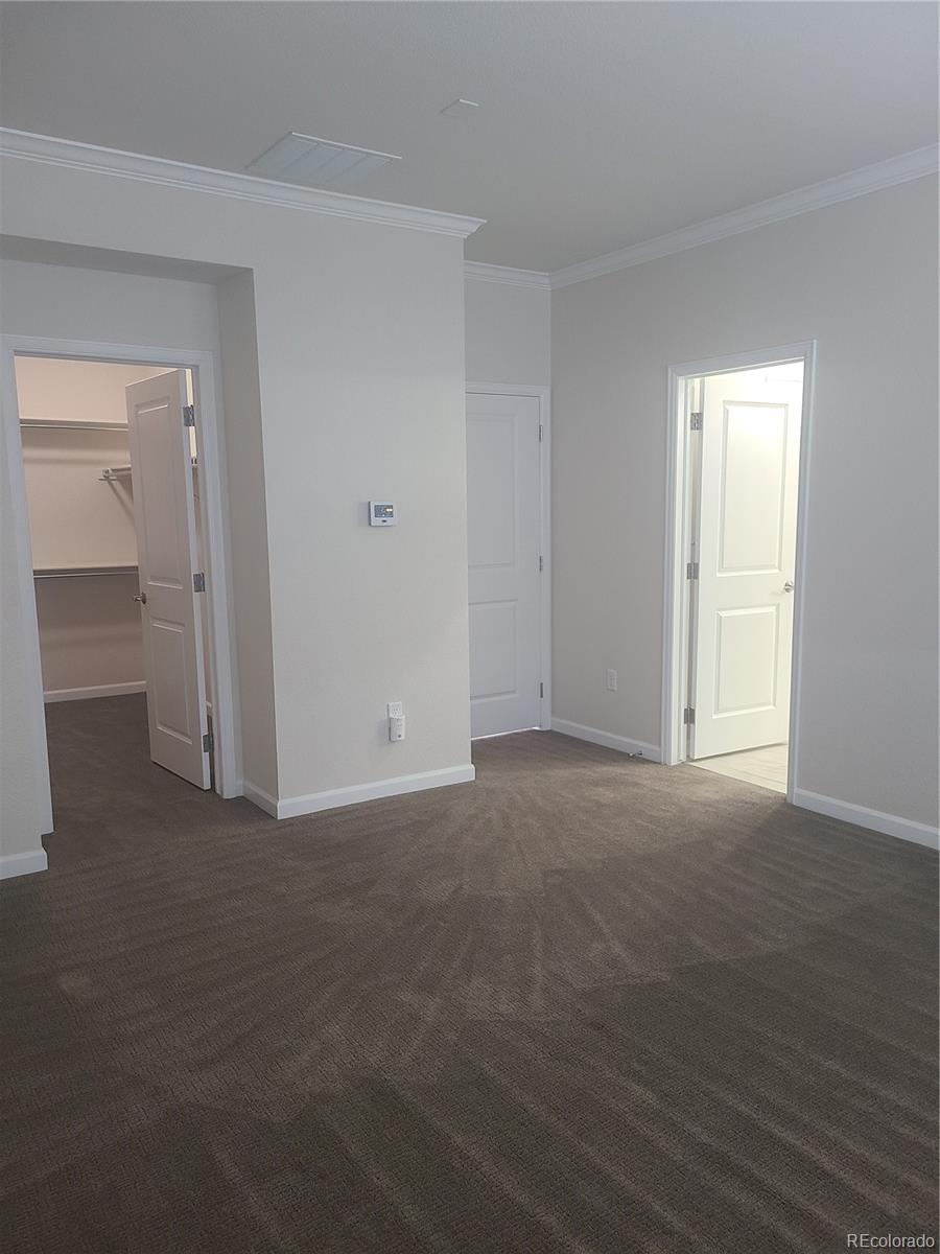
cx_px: 470
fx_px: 941
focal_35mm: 26
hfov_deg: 53.1
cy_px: 627
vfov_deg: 67.3
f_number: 1.8
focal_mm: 5.4
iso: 200
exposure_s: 1/40
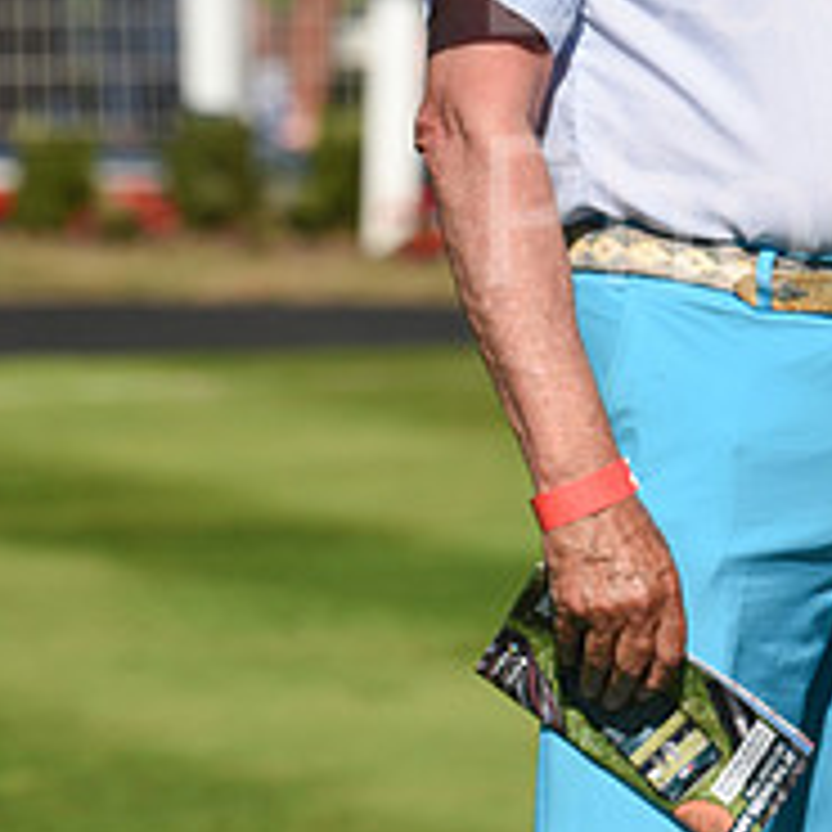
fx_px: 12318
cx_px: 1070
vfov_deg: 3.9
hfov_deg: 3.9
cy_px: 2
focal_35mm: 453
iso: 400
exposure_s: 1/4000
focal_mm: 170
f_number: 5.6
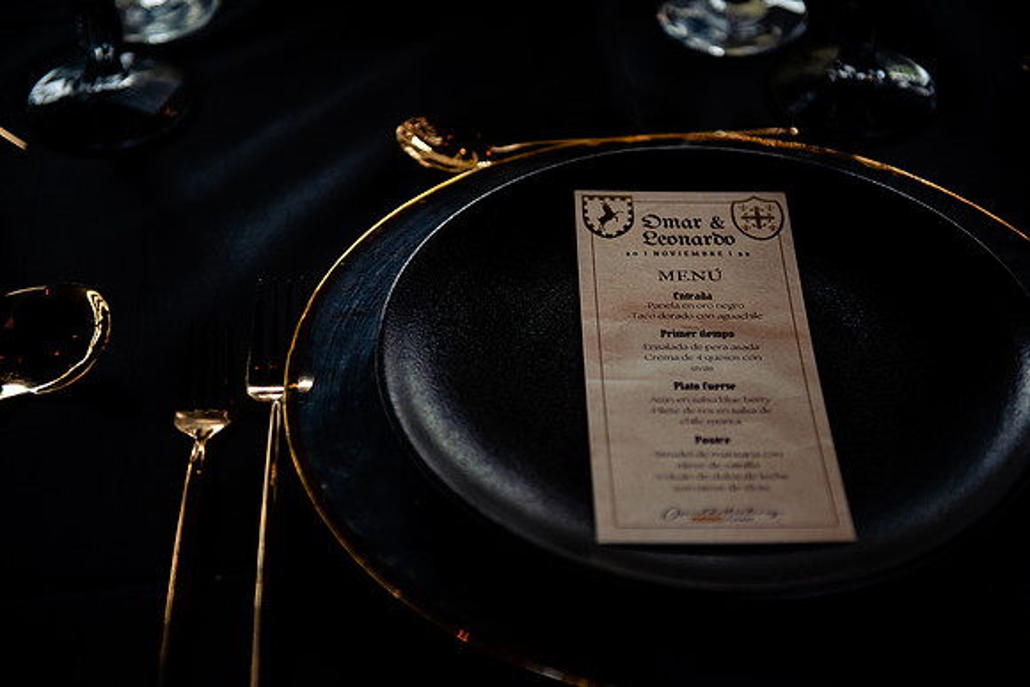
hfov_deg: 28.8
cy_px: 344
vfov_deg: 19.5
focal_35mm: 70
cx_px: 515
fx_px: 2003
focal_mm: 70
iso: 1250
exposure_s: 1/125
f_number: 2.8
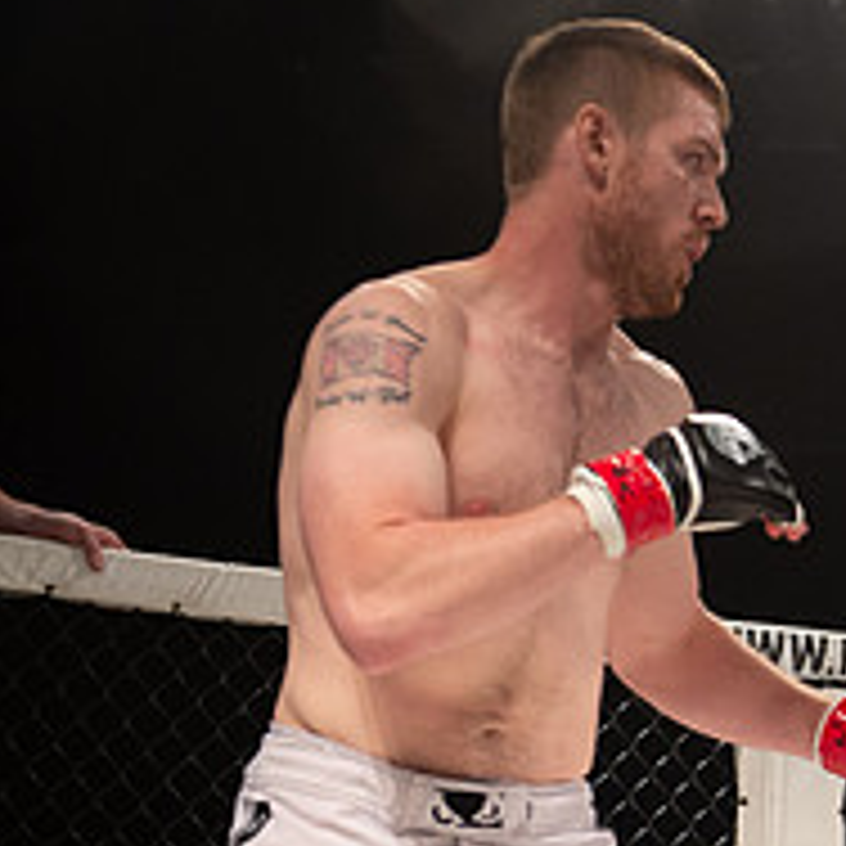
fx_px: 4065
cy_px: 760
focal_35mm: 147
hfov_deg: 11.4
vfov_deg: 11.8
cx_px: 1228
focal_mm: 56
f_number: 4
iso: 1600
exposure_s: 1/500
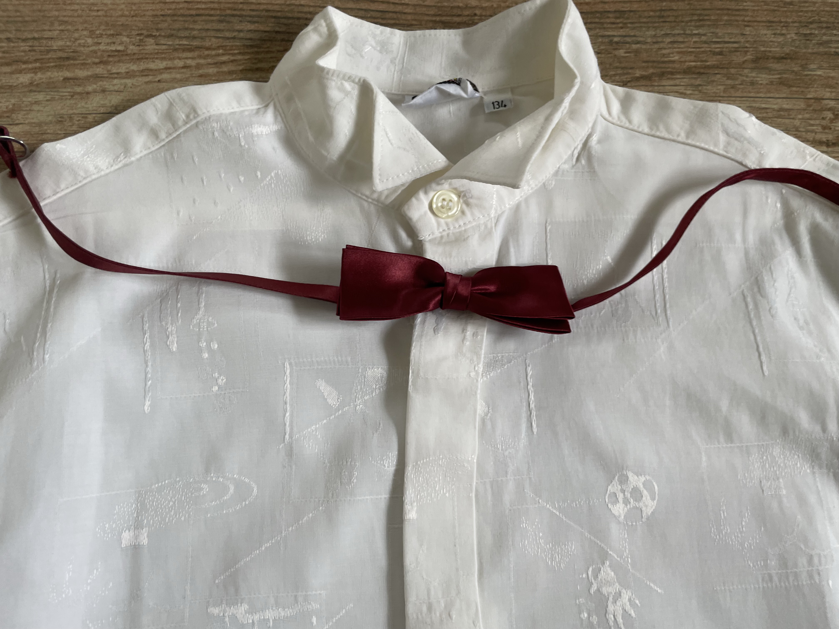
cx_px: 420
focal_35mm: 26
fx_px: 630
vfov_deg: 53.1
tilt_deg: -76.1
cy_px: 314
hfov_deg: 67.3
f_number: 1.6
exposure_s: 1/121
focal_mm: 4.2
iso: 100
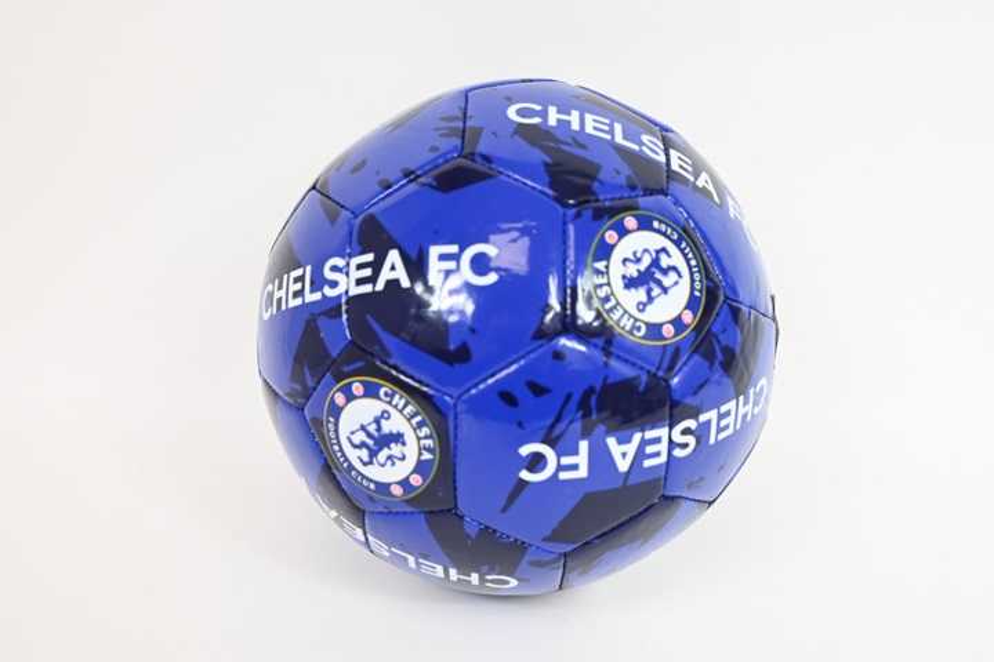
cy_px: 331
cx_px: 497
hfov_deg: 49.6
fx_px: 1077
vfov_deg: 34.2
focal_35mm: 39
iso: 500
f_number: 4.5
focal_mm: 26
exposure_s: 1/125
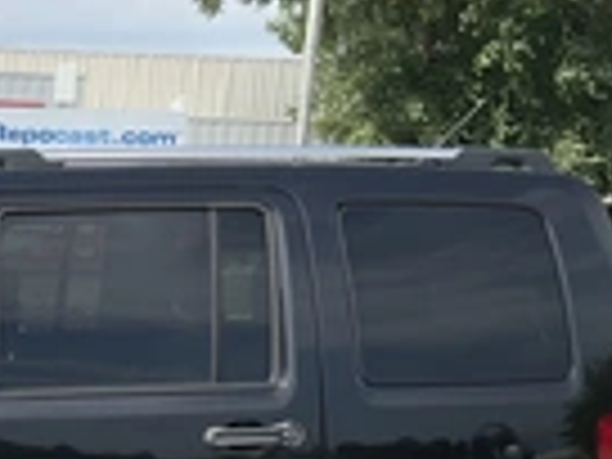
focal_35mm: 85
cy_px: 495
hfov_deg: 21.1
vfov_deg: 16.9
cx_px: -158
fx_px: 1503
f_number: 1.8
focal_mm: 3
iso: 25
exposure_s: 1/1490
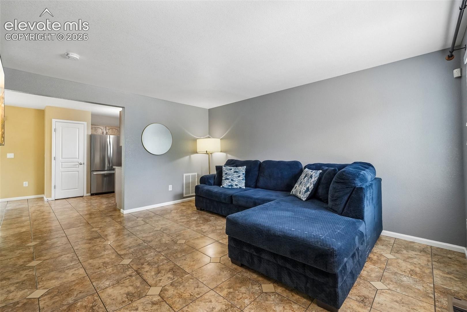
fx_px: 195
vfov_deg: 77.3
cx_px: 234
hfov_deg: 100.4
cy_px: 156
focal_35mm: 15
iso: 800
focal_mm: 10
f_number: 8
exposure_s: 1/30
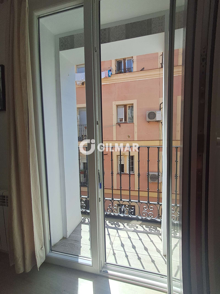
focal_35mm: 16
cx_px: 110
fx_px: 136
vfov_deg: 94.5
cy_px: 147
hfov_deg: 78.1
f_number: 2.2
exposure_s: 1/1222
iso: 40
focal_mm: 1.64
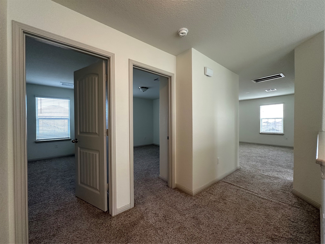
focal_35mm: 14
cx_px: 162
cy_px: 122
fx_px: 131
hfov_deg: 102.1
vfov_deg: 85.7
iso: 250
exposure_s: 1/120
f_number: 2.2
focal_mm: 2.22
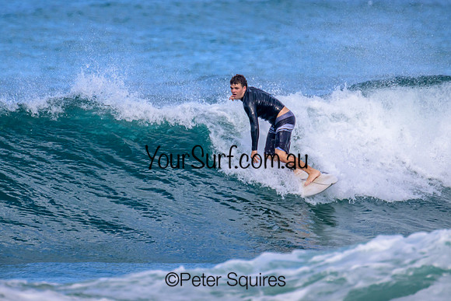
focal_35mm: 957
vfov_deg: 1.4
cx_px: 182
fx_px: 11995
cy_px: 122
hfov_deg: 2.2
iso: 1400
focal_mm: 800
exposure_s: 1/2000
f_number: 11
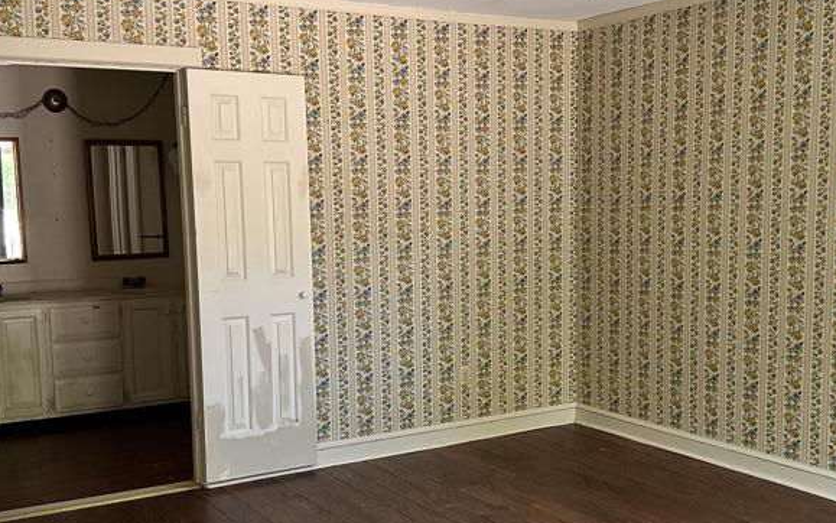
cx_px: 481
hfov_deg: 44.2
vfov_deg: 28.5
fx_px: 1025
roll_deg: -0.5
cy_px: 325
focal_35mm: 45
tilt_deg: -6.0
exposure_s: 1/60
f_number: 1.78
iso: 320
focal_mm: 6.86
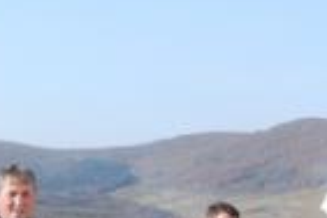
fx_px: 1054
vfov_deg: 11.2
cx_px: -32
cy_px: 362
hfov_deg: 17.1
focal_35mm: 116
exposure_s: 1/250
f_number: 5.6
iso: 100
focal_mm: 7.4
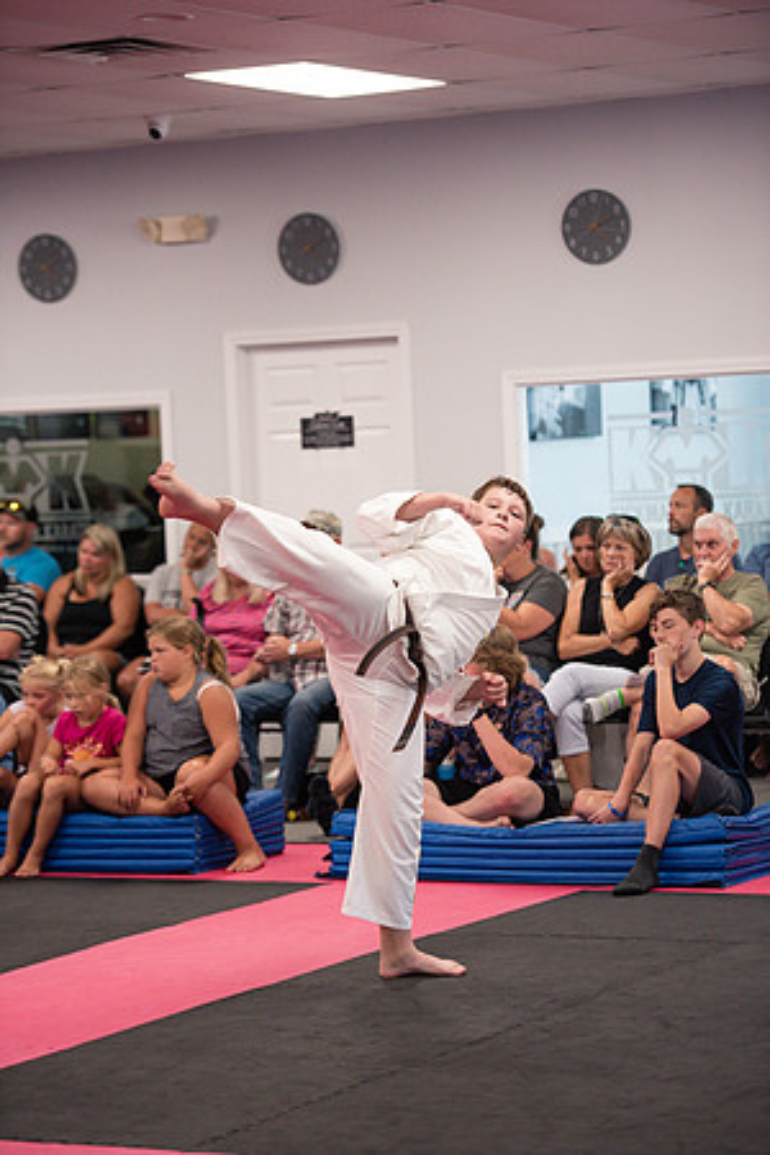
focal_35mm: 110
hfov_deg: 12.5
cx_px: 385
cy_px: 578
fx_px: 3529
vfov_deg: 18.6
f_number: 2.8
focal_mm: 110
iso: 1600
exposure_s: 1/400
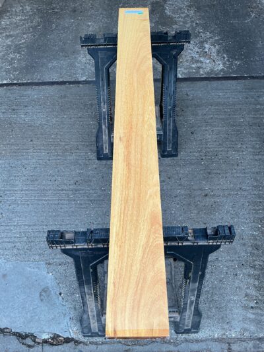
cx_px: 132
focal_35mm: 29
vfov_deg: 61.6
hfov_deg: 48.2
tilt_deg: -55.6
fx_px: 295
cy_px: 176
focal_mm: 3
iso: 32
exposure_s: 1/100
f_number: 1.8
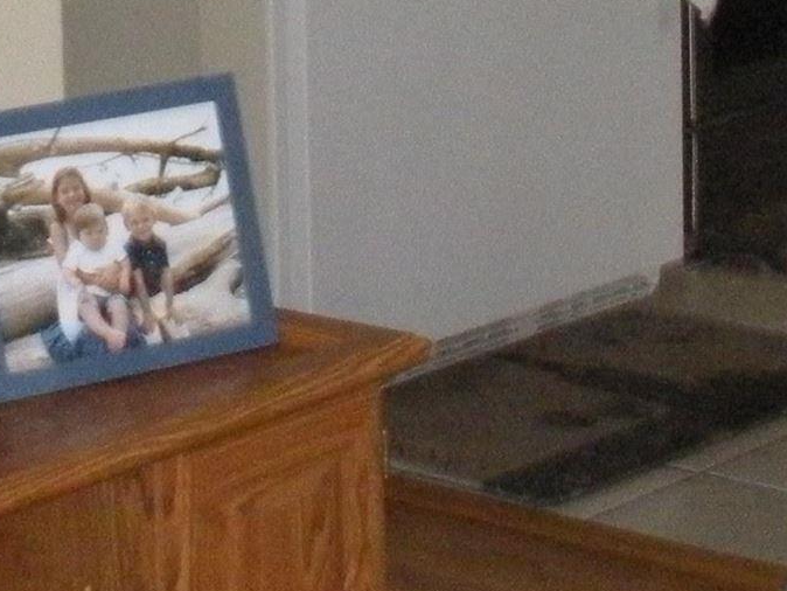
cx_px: 265
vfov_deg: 8.8
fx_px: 3730
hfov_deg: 12.0
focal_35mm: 164
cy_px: -307
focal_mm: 6.3
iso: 455
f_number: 3.5
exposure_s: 1/60
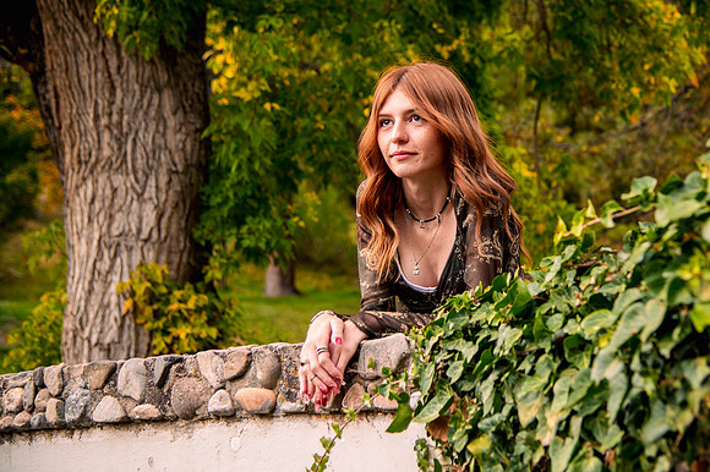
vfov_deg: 17.1
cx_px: 515
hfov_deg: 25.2
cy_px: 203
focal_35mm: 80
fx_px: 1574
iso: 200
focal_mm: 55
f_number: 4
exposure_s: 1/100
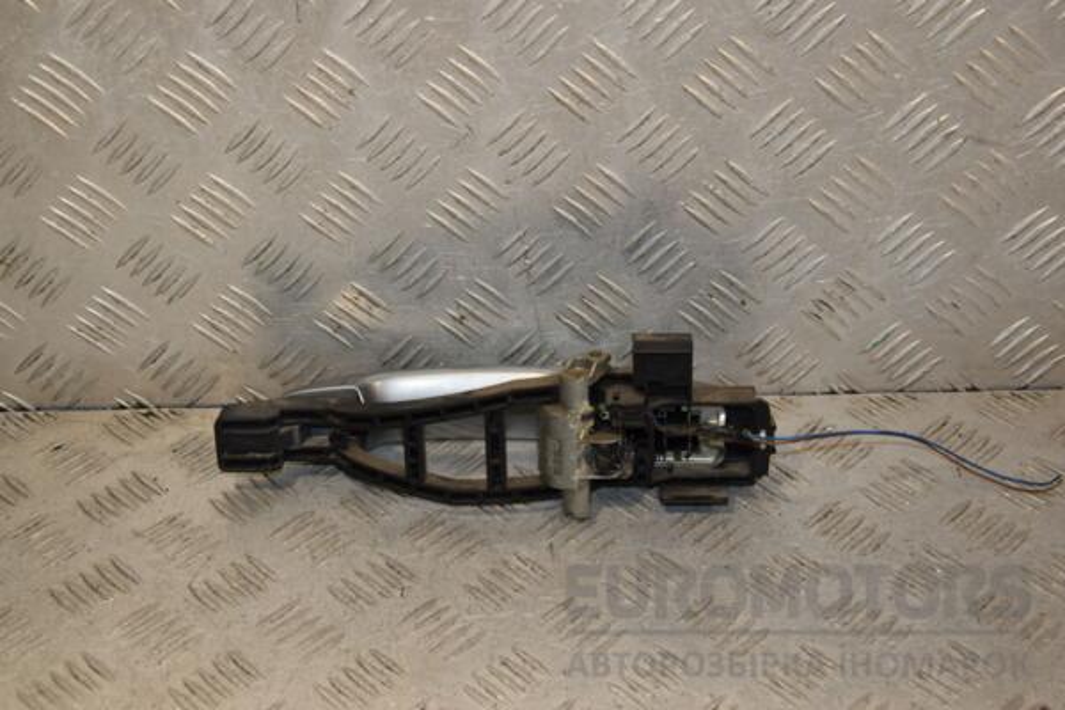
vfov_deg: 21.6
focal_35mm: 63
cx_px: 532
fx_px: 1864
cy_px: 355
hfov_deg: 31.9
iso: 800
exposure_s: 1/200
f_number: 7.1
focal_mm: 42
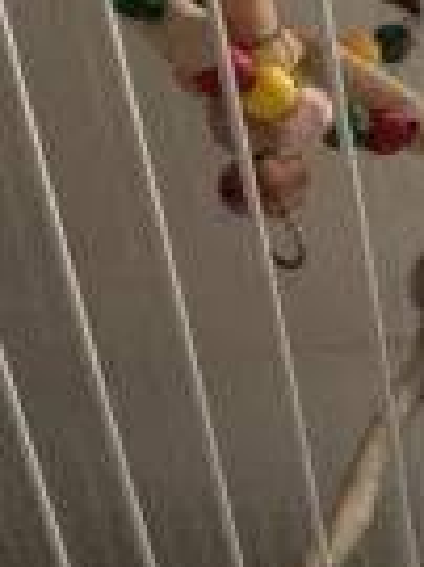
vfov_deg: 27.0
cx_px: 563
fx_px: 1161
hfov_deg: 19.0
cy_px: 126
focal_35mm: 71
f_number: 1.78
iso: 250
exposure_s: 1/60
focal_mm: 6.76
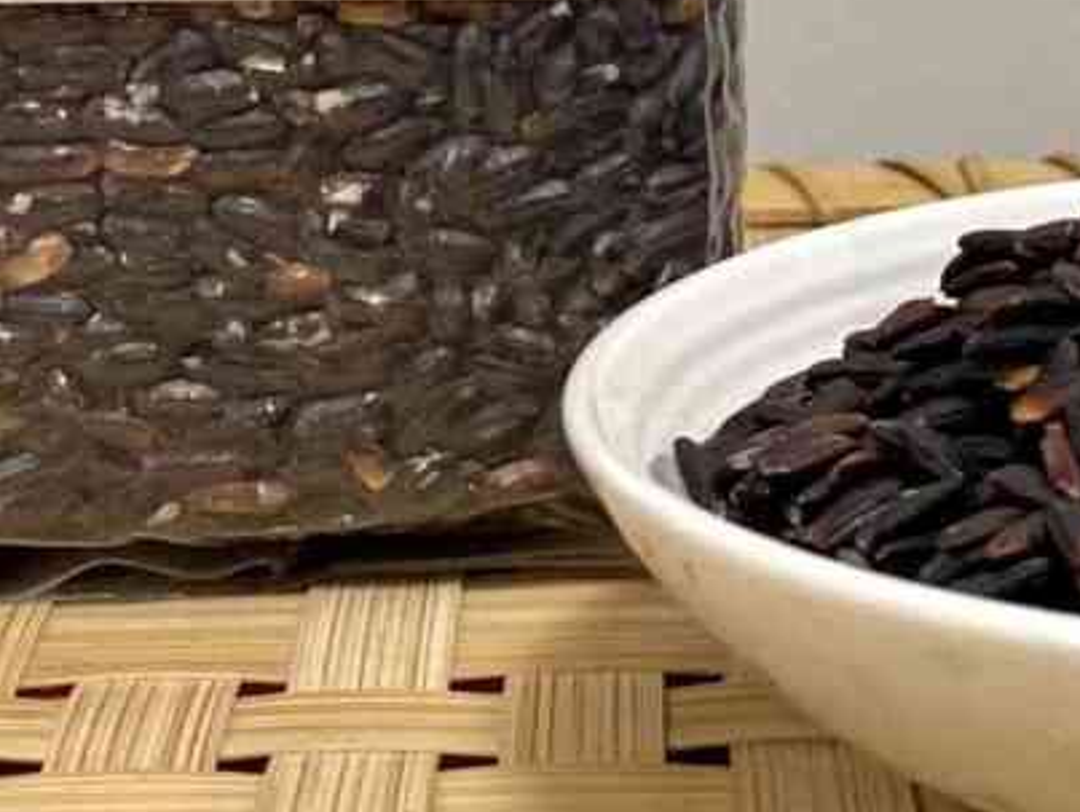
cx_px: 1112
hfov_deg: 27.5
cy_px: 43
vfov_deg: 21.7
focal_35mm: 66
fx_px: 2061
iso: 125
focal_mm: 4.25
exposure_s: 1/60
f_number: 1.8
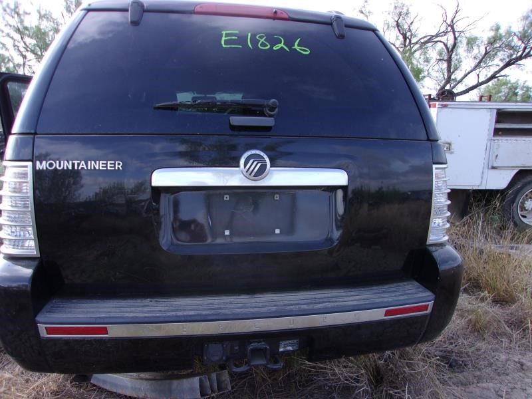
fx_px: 415
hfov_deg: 65.3
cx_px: 266
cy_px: 200
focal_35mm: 27
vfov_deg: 51.4
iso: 80
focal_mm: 4.9
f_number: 3
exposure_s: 1/250
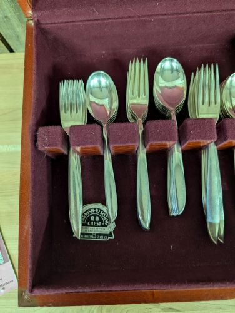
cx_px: 118
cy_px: 156
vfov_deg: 71.5
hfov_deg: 56.9
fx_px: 217
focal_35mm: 24
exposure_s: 1/40
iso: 476
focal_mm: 6.9
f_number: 1.68
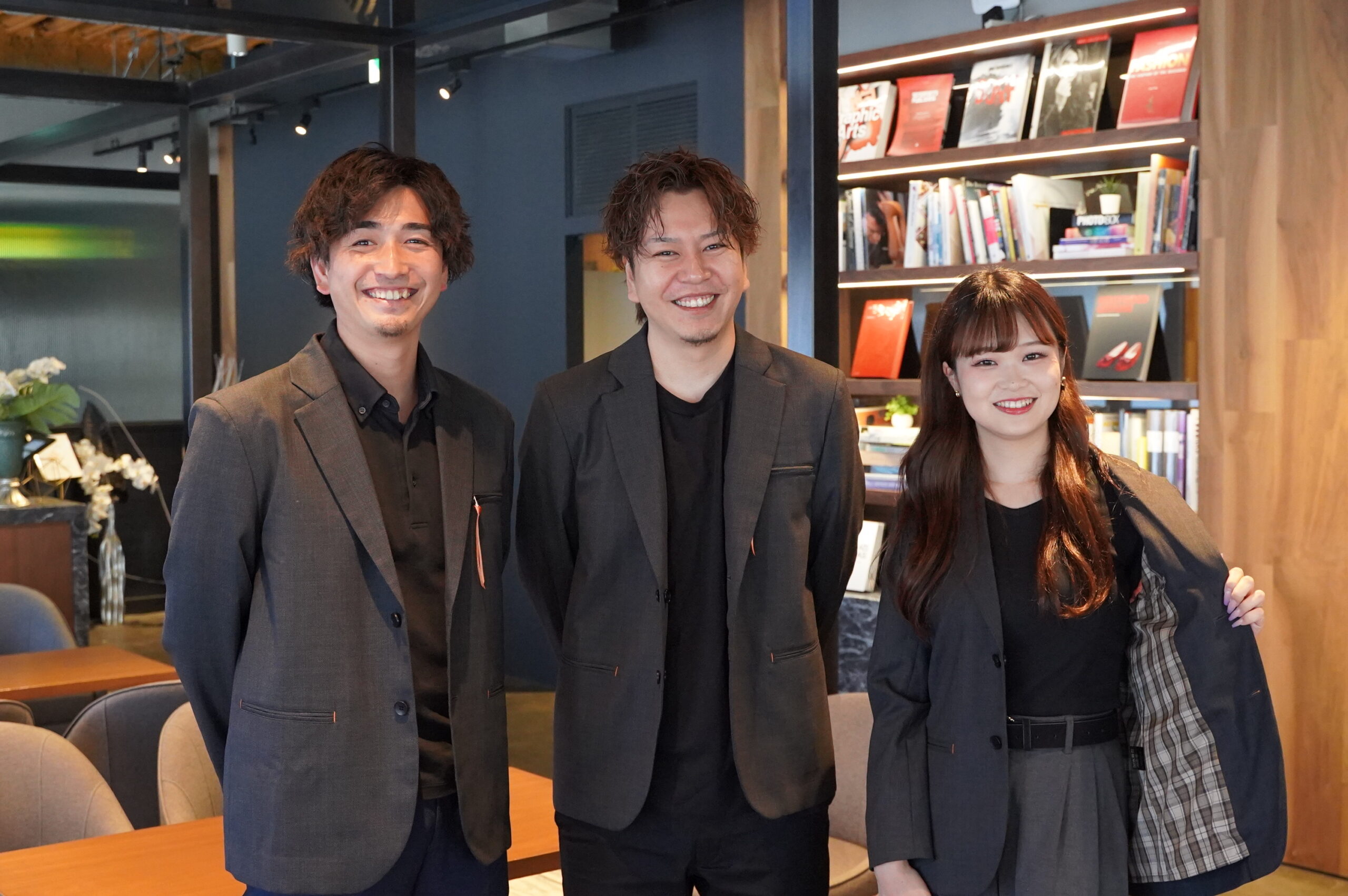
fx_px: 1721
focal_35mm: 46
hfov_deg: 42.8
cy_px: 448
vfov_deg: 29.2
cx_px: 674
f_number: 4
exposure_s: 1/160
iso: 6400
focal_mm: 31
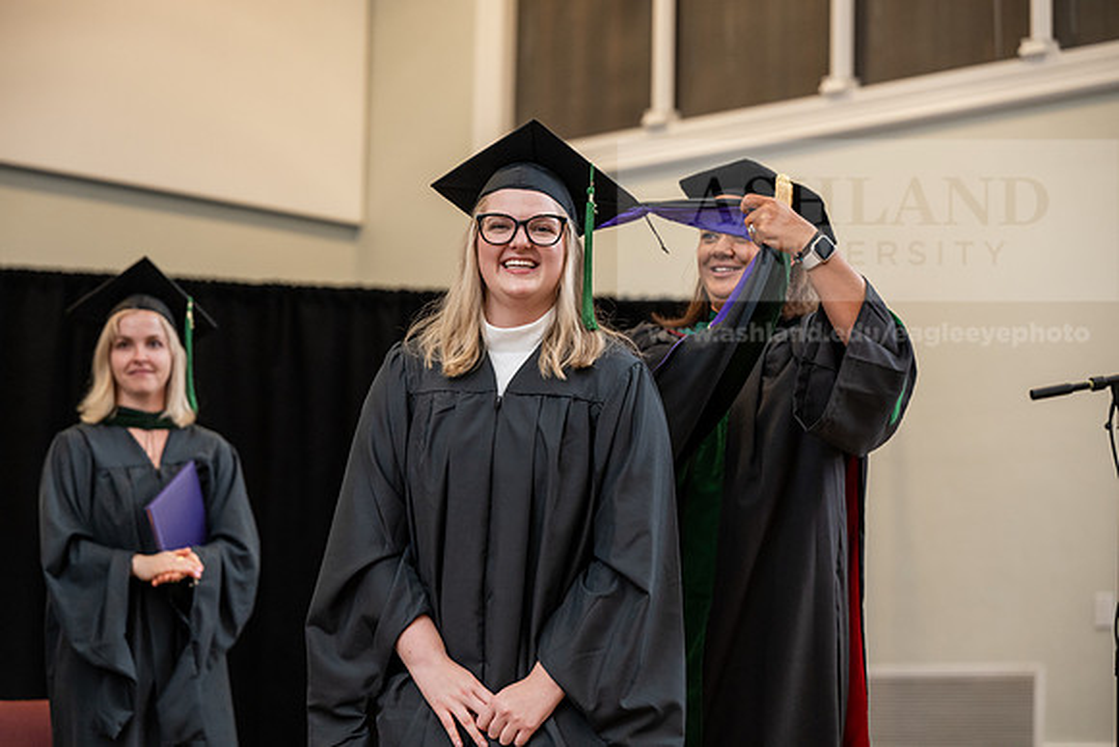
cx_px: 560
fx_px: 2953
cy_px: 374
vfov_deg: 14.4
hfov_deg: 21.5
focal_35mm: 95
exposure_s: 1/200
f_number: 3.5
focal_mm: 95
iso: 1600
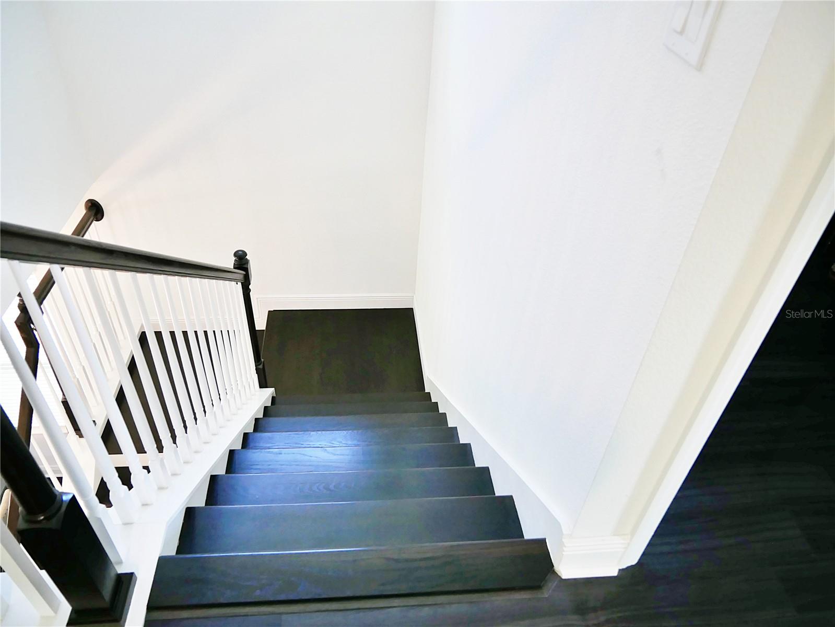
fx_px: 579
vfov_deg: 56.8
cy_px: 314
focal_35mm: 24
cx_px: 418
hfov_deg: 71.6
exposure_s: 1/60
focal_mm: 12
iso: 640
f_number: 3.5
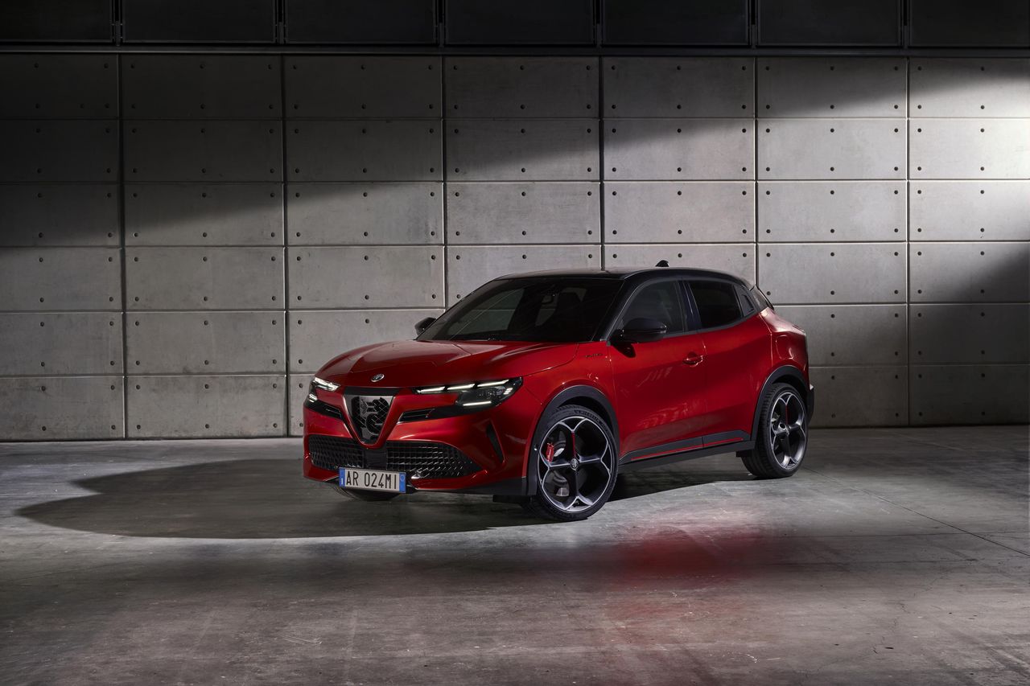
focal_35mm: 52
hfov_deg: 38.2
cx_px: 515
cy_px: 343
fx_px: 1487
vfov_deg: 26.0
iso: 100
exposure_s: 1/13
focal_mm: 52
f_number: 6.3
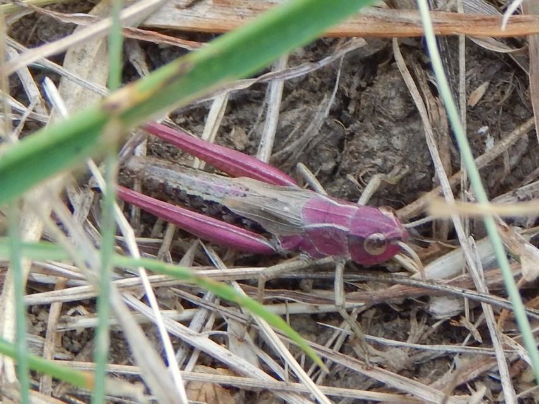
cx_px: 270
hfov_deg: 6.3
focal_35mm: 315
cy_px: 202
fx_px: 4906
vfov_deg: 4.7
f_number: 5.7
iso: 140
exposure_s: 1/60
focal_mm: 56.5
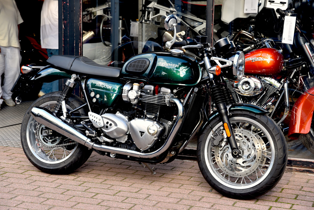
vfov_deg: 19.5
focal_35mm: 70
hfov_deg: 28.8
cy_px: 105
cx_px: 157
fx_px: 611
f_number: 5
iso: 200
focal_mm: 70
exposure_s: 1/100
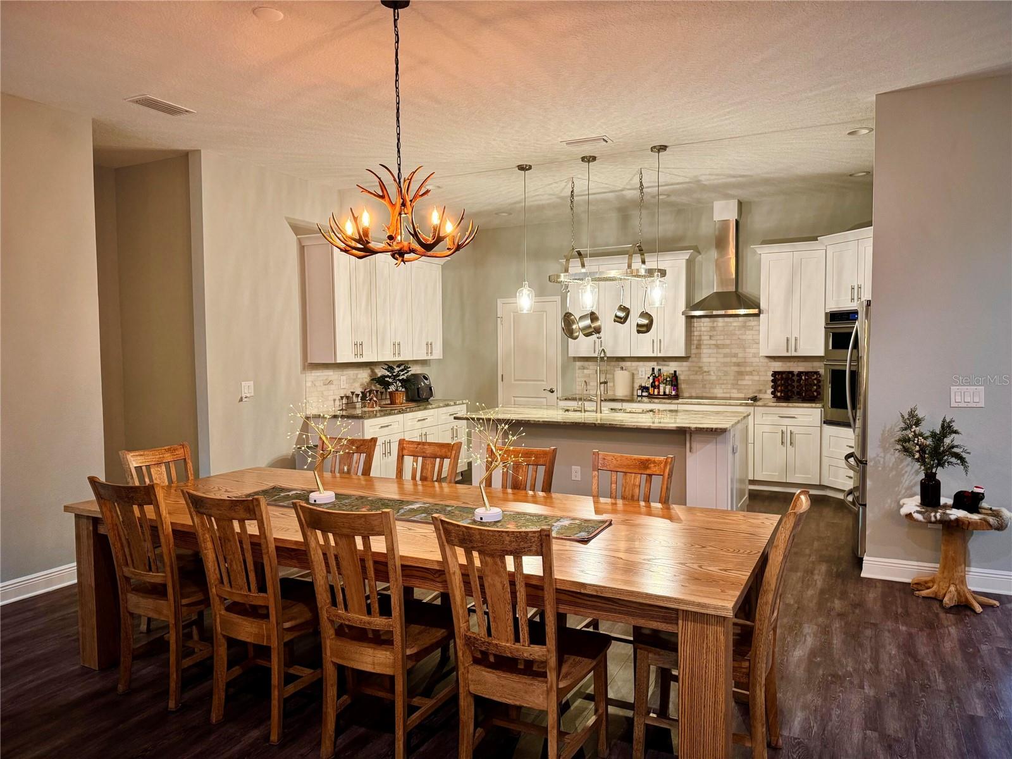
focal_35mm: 24
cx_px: 506
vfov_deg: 56.8
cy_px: 380
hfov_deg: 71.6
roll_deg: +0.5
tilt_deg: -3.9
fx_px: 702
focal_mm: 6.76
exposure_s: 1/60
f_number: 1.78
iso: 320
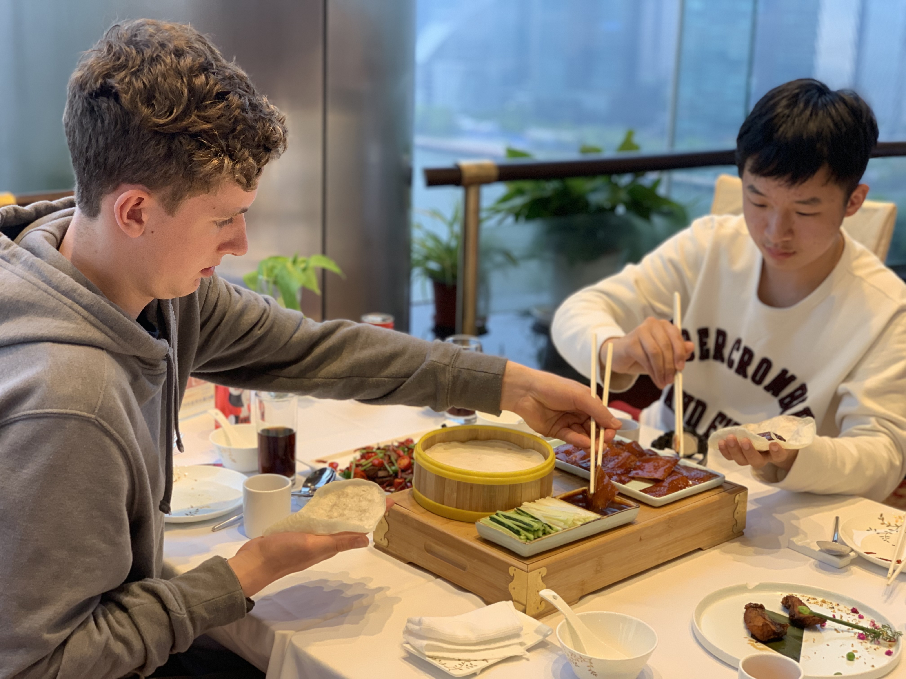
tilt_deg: -14.6
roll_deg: -1.9
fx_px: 1361
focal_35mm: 52
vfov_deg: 28.0
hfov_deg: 36.8
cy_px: 340
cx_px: 453
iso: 125
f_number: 2.4
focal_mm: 6
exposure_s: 1/93
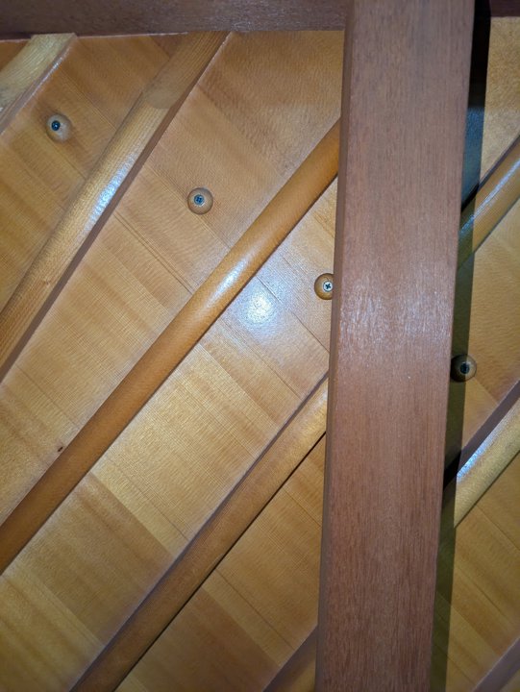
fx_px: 500
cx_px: 260
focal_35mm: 25
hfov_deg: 54.9
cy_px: 346
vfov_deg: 69.4
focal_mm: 5.43
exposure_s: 1/120
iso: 239
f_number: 1.89
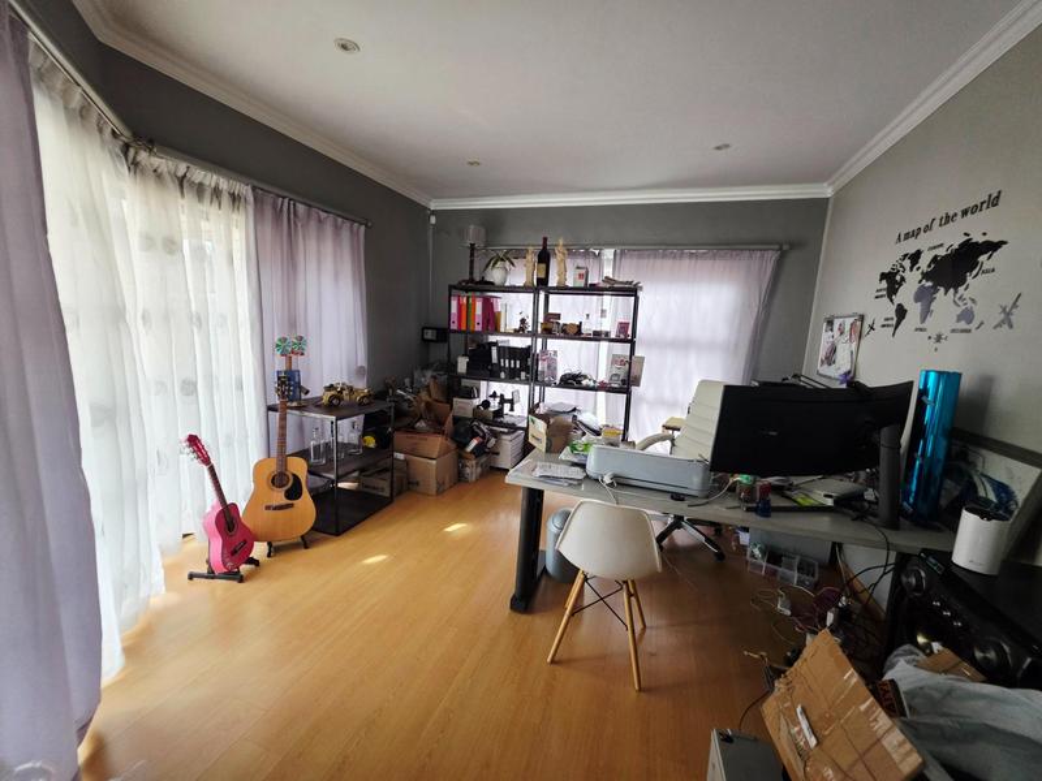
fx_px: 391
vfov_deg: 89.9
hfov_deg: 106.2
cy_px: 390
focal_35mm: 13
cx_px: 521
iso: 250
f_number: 1.9
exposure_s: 1/101
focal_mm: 2.2
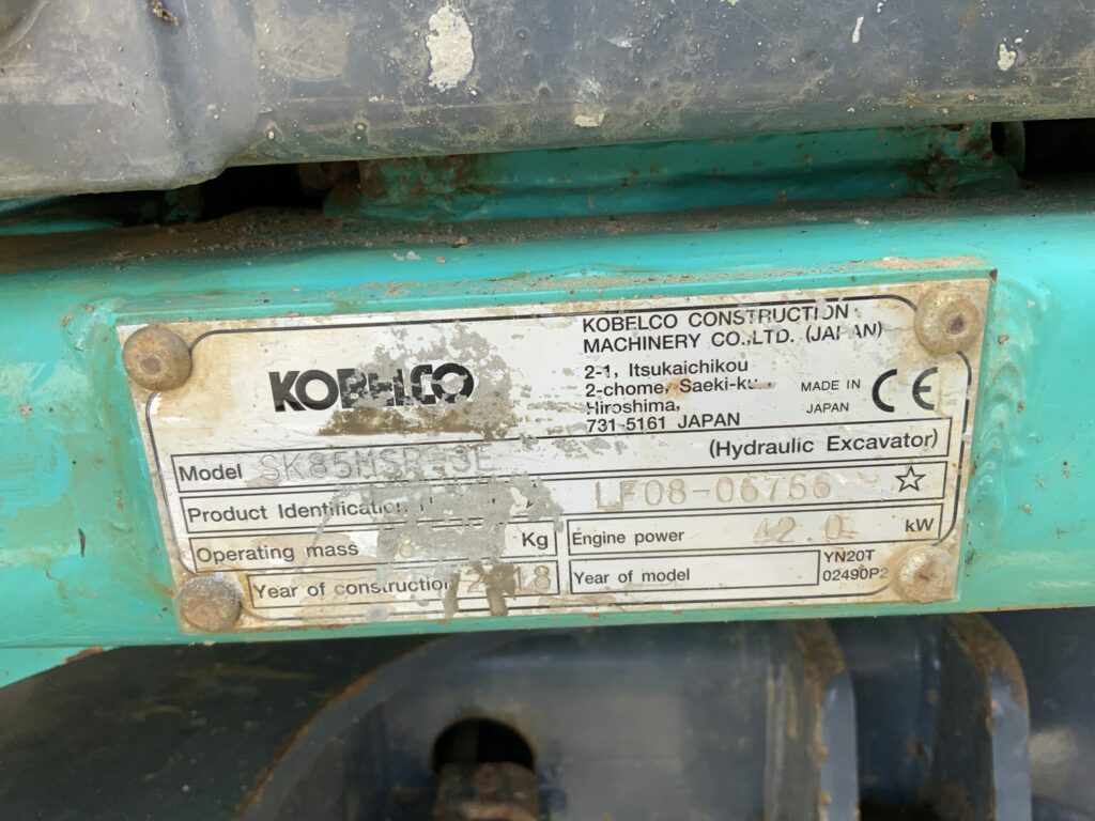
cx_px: 548
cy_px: 410
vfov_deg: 48.2
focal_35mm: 29
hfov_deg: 61.7
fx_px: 917
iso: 16
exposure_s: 1/149
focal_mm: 3
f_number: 1.8
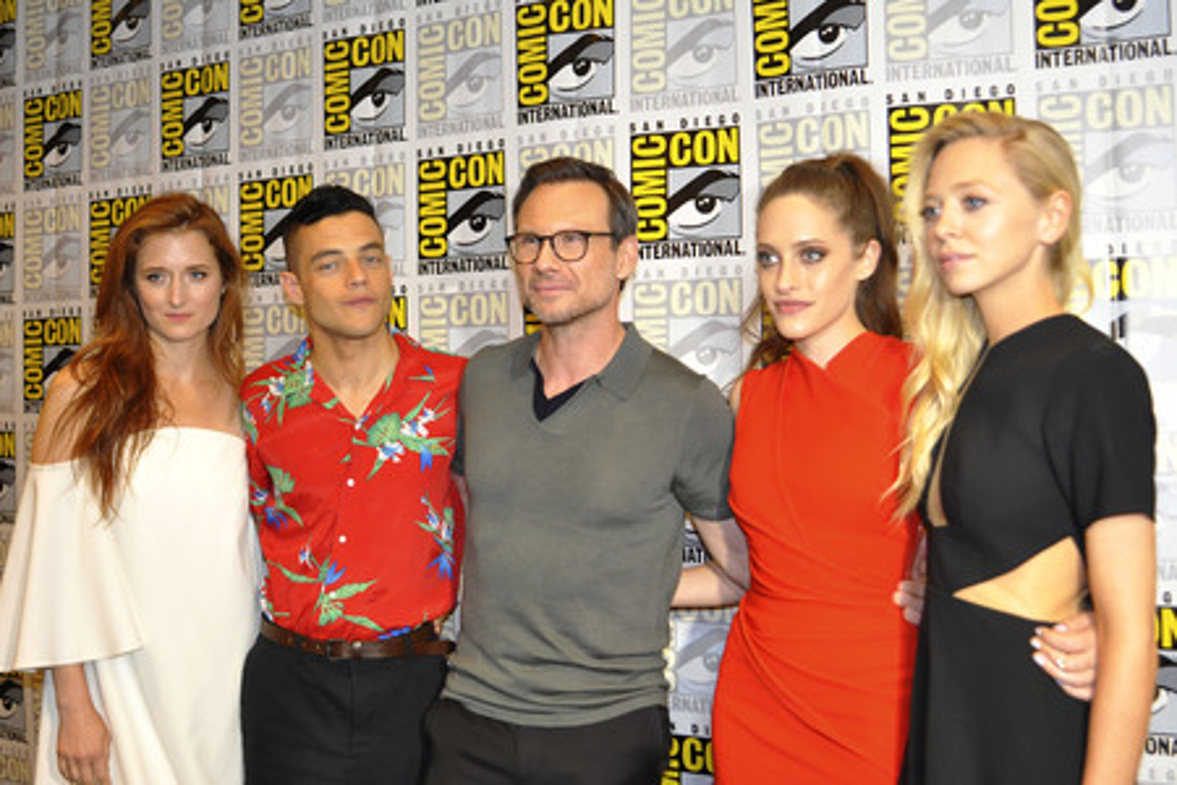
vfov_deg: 36.9
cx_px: 588
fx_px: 1177
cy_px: 392
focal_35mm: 36
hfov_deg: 53.1
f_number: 4.5
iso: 1000
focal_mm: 24
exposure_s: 1/60
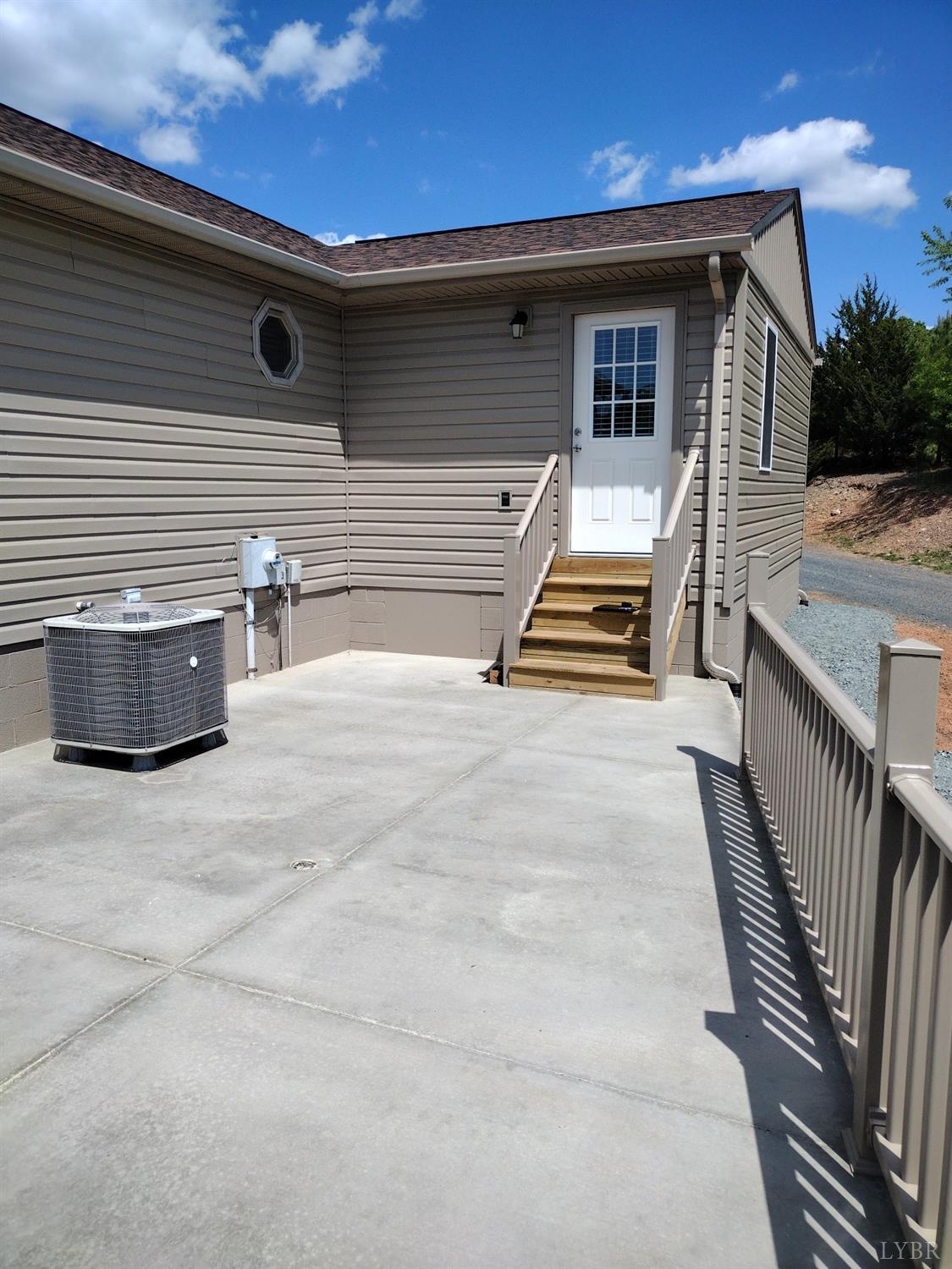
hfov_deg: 51.4
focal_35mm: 27
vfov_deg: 65.3
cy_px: 634
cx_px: 476
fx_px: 990
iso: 100
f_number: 1.7
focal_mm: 4.71
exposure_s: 1/3197
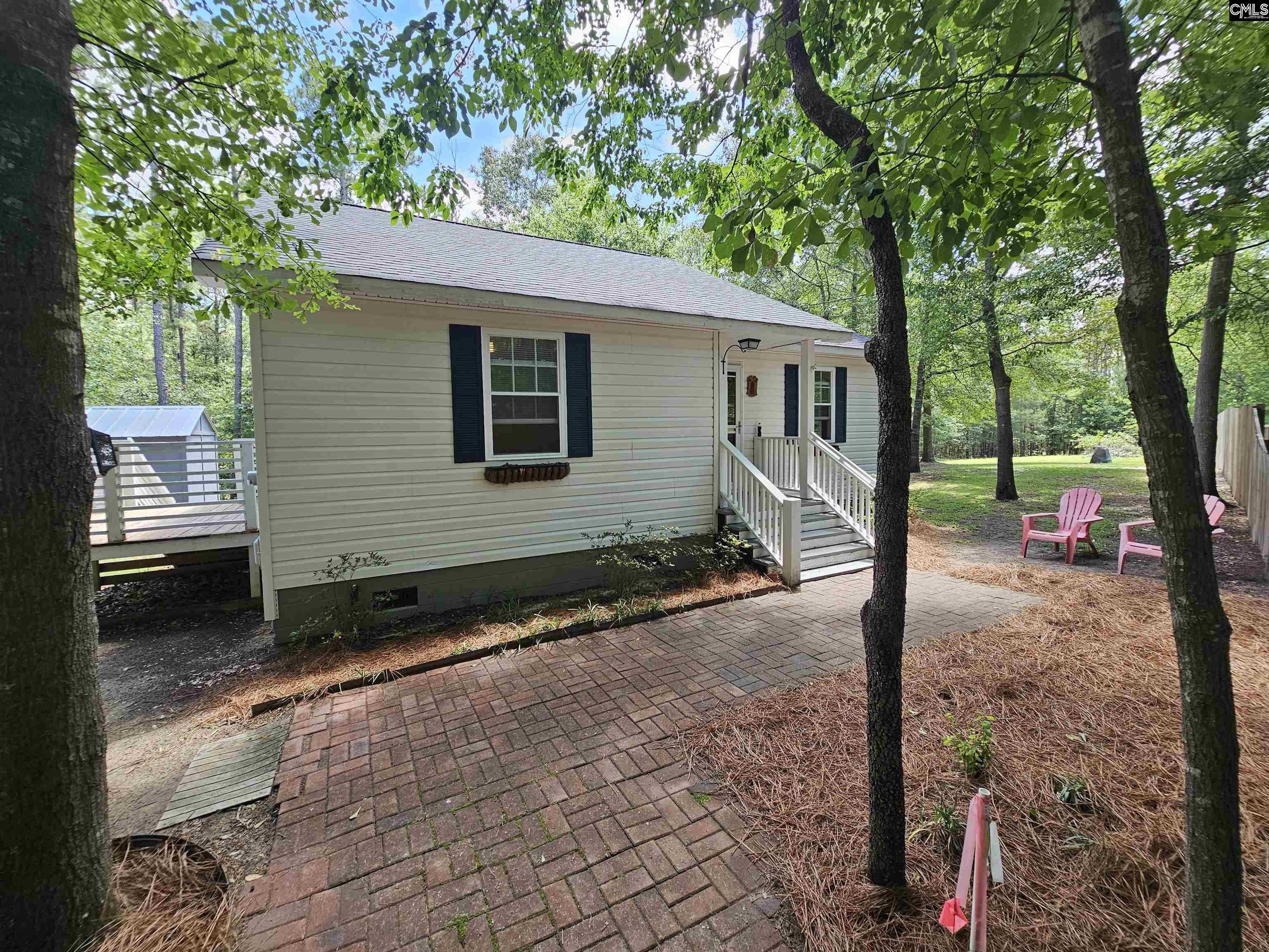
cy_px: 476
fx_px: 477
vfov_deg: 89.9
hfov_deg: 106.2
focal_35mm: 13
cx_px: 634
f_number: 2.2
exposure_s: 1/139
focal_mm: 2.2
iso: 50
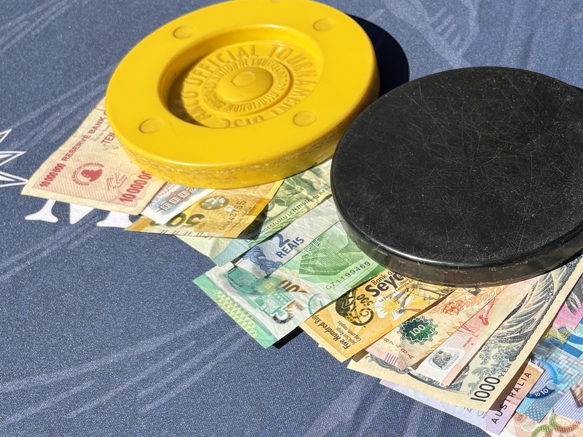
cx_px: 555
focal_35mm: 60
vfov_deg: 24.3
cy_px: 299
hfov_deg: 30.4
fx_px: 1010
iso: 50
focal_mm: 5.96
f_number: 1.6
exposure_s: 1/4065
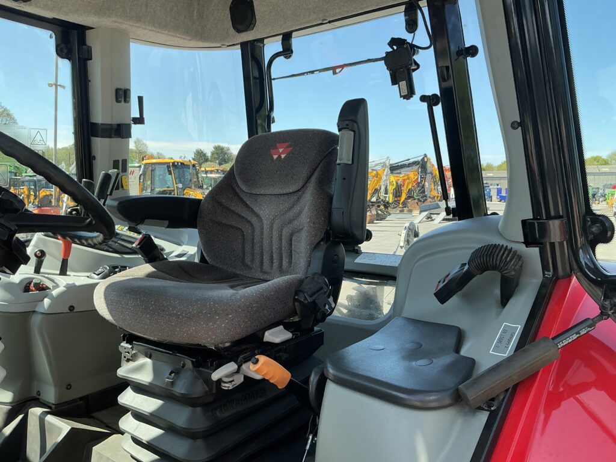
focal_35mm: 28
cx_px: 308
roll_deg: +0.3
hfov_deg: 63.4
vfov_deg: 49.7
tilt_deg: -3.9
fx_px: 498
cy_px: 231
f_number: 1.8
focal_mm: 3
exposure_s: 1/473
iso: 25
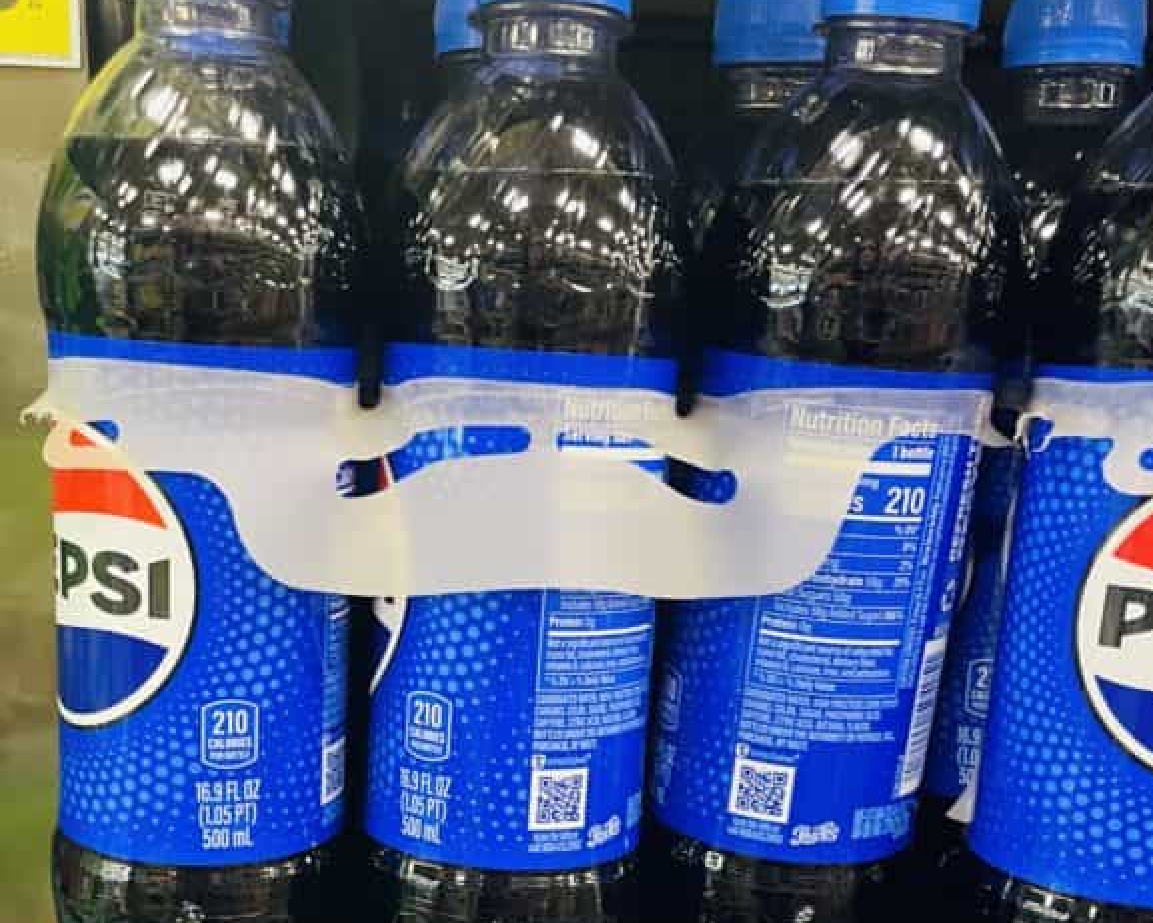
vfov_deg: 32.4
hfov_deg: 41.0
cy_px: 755
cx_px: 480
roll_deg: -3.0
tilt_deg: -16.3
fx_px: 1536
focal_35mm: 45
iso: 200
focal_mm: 4.2
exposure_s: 1/57
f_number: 1.6
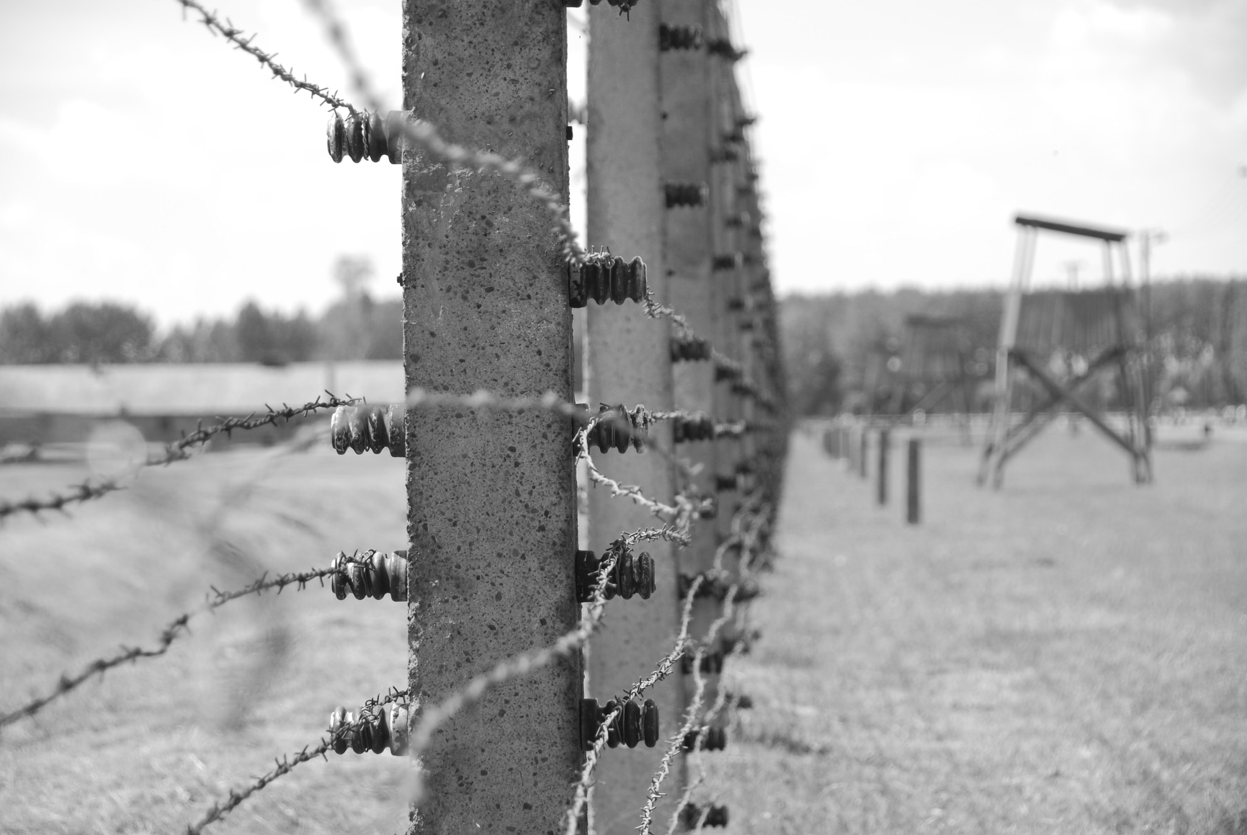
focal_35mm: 120
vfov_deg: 11.5
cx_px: 624
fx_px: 4162
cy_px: 418
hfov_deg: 17.0
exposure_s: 1/400
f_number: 5.3
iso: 200
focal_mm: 80
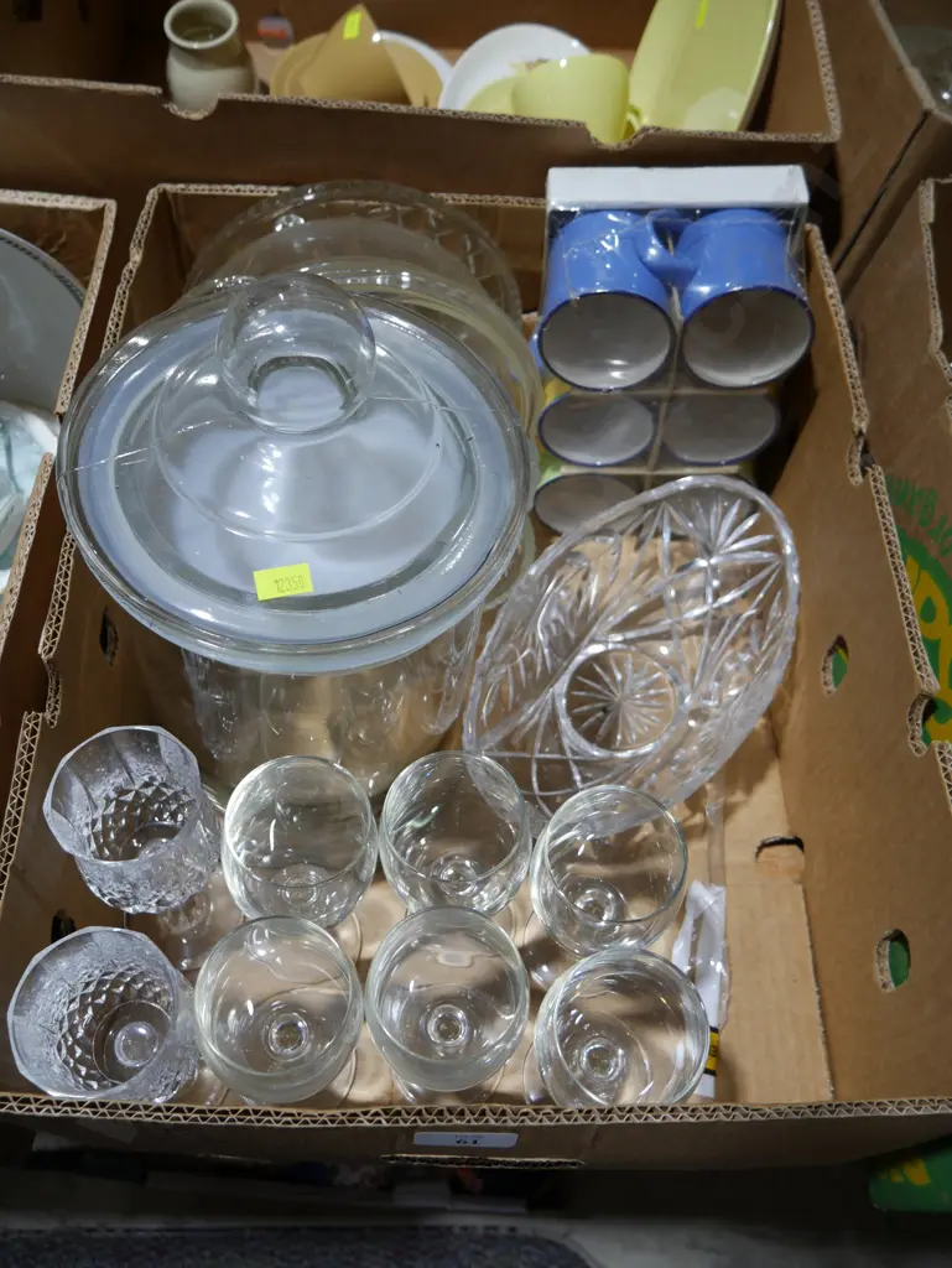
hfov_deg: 49.8
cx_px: 476
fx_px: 1026
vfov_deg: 63.4
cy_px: 634
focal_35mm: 28
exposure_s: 1/100
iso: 200
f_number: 3.5
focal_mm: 14
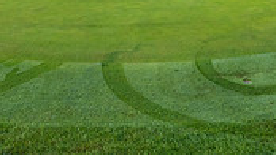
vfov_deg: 16.6
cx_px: 105
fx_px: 410
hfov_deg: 37.0
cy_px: -148
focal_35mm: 56
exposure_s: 1/320
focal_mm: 16
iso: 400
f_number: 5.6
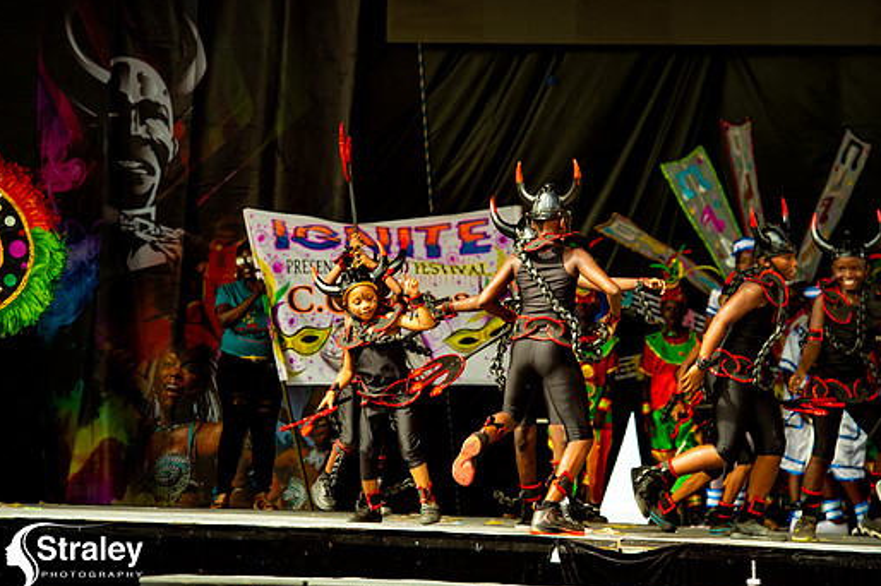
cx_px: 487
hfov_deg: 10.7
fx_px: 4695
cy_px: 269
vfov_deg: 7.1
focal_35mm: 192
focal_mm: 170
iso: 160
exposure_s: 1/200
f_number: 5.6
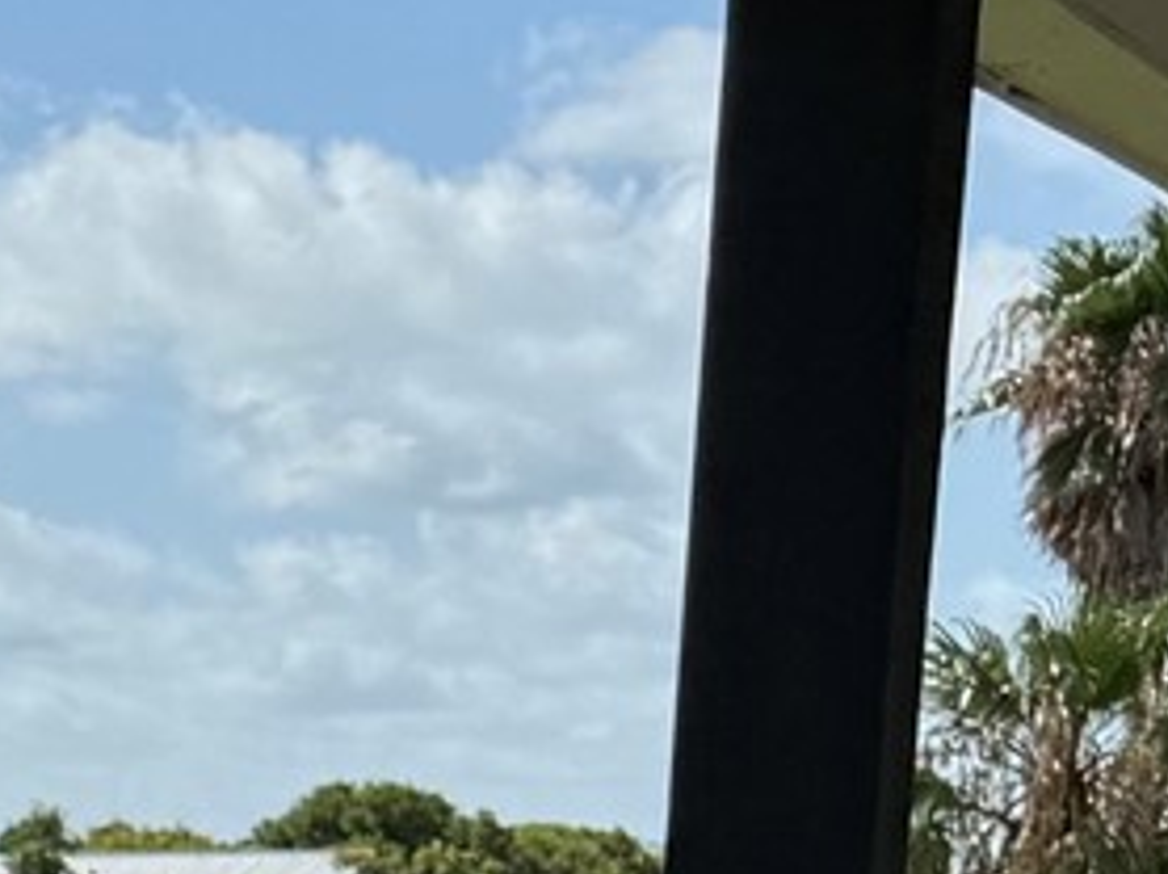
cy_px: 1908
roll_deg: -0.5
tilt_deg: -8.8
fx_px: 5967
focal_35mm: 177
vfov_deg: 7.9
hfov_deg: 9.2
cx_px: -2206
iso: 80
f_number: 1.78
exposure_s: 1/7353
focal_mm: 6.76
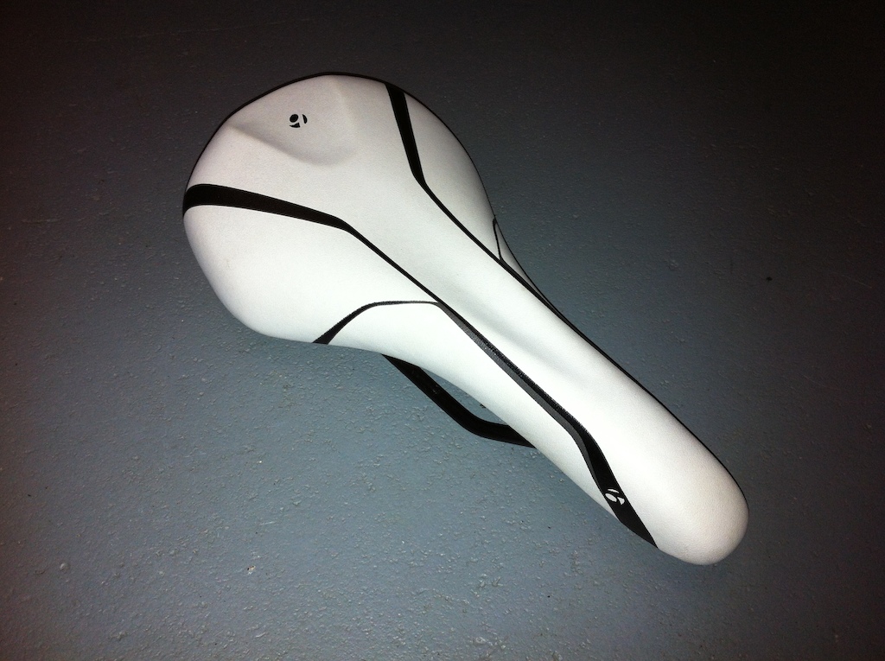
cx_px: 442
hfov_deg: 52.7
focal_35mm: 35
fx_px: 894
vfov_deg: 40.6
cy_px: 330
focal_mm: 3.85
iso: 80
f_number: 2.8
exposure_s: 1/27
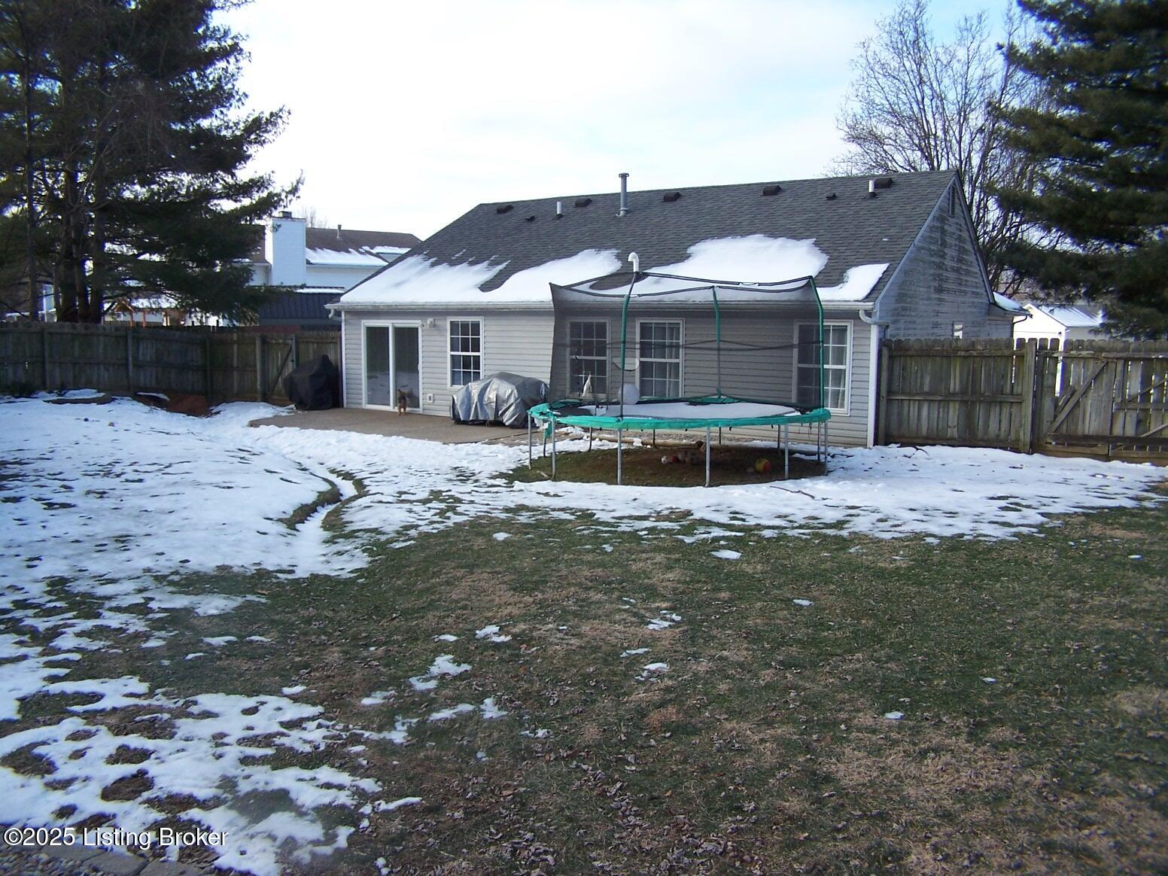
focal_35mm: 38
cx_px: 584
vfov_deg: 37.7
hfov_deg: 49.0
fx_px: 1282
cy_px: 438
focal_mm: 6.3
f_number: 2.8
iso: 80
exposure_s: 1/350
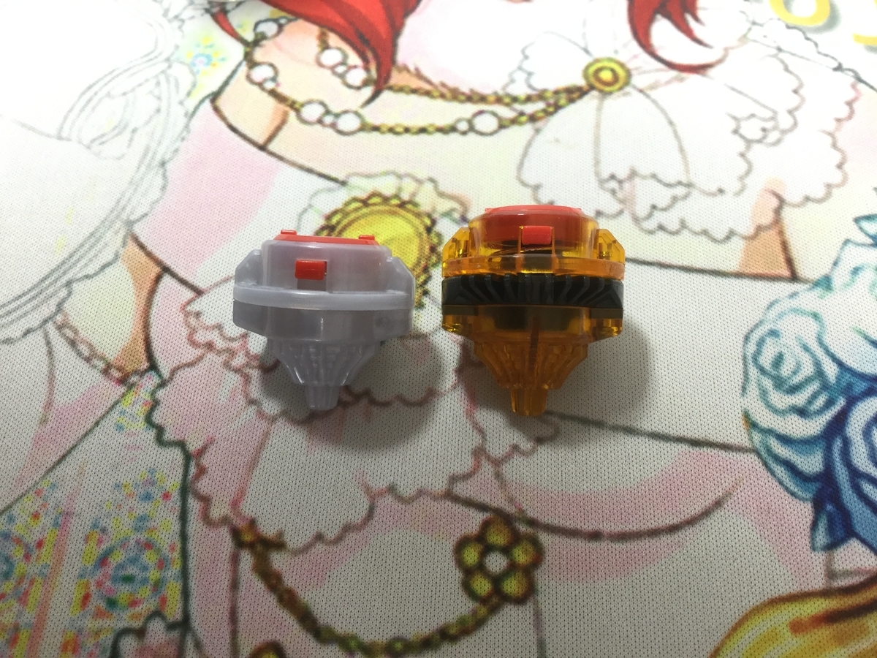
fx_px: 785
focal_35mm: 31
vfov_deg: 45.4
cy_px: 329
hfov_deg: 58.4
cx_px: 438
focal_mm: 3.3
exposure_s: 1/30
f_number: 2.4
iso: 50
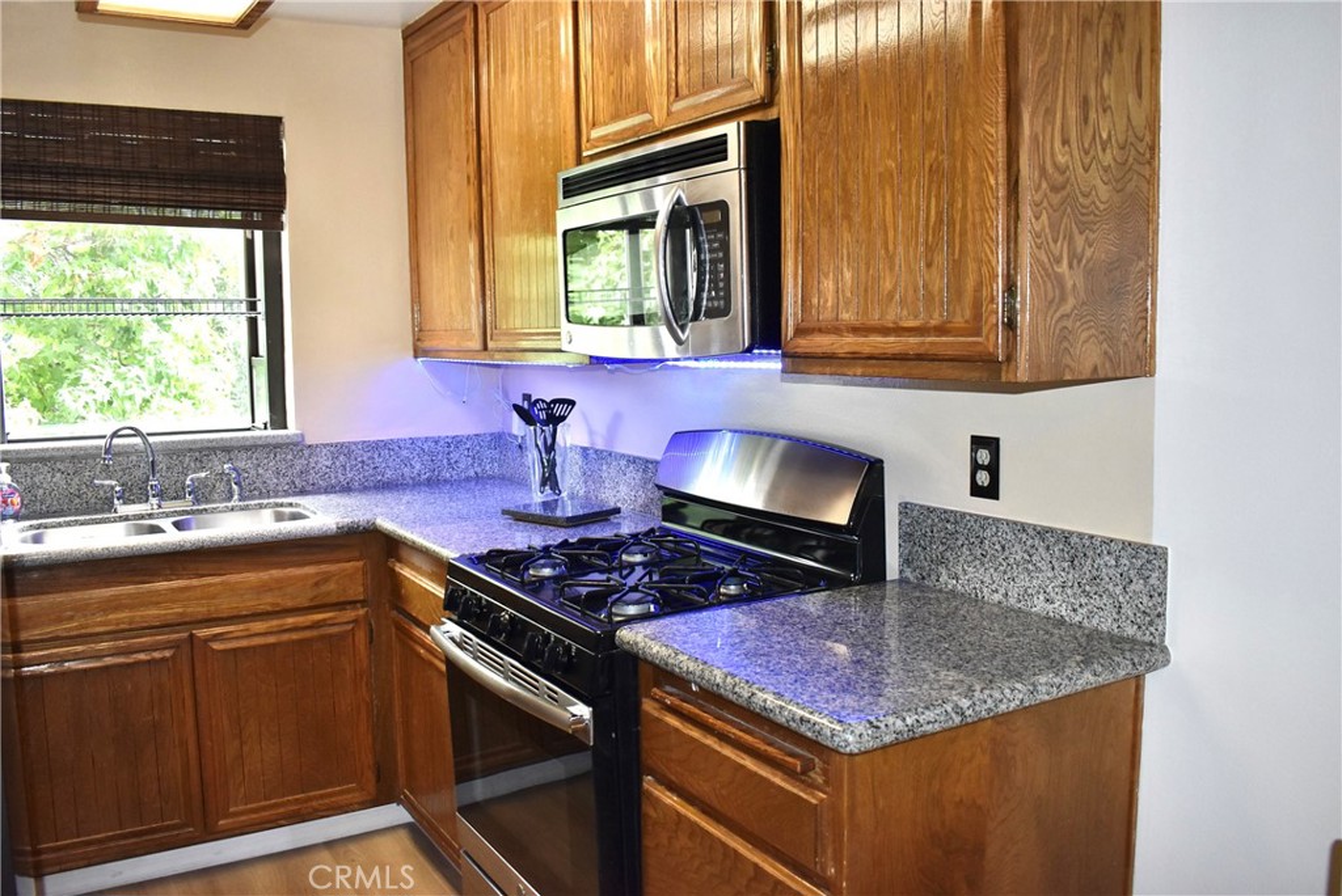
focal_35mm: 30
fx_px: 1119
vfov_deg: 43.7
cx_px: 671
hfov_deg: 61.9
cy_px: 448
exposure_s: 1/200
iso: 1000
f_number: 3.8
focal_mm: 20
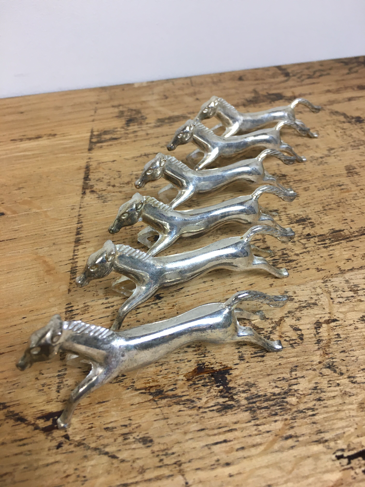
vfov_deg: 61.7
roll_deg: +1.6
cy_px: 244
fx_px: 408
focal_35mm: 29
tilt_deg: -37.3
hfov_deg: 48.2
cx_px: 182
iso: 40
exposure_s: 1/33
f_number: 2.2
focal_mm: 4.15
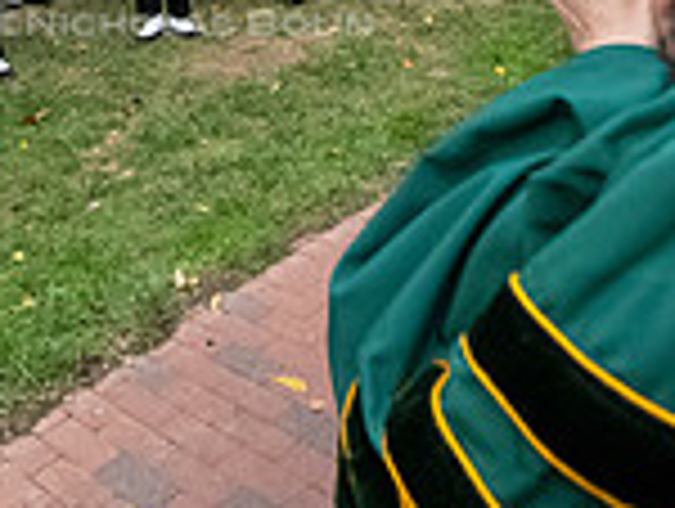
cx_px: 184
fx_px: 1016
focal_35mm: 52
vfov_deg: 24.1
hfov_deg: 36.1
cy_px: -178
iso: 6400
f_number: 4
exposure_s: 1/8000
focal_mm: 14
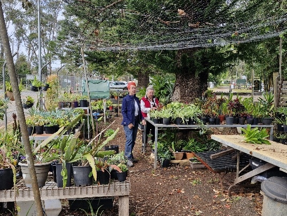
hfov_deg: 73.9
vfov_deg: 58.9
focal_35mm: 23
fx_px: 191
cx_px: 144
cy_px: 108
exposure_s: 1/400
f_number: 1.8
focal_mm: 5.54
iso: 50
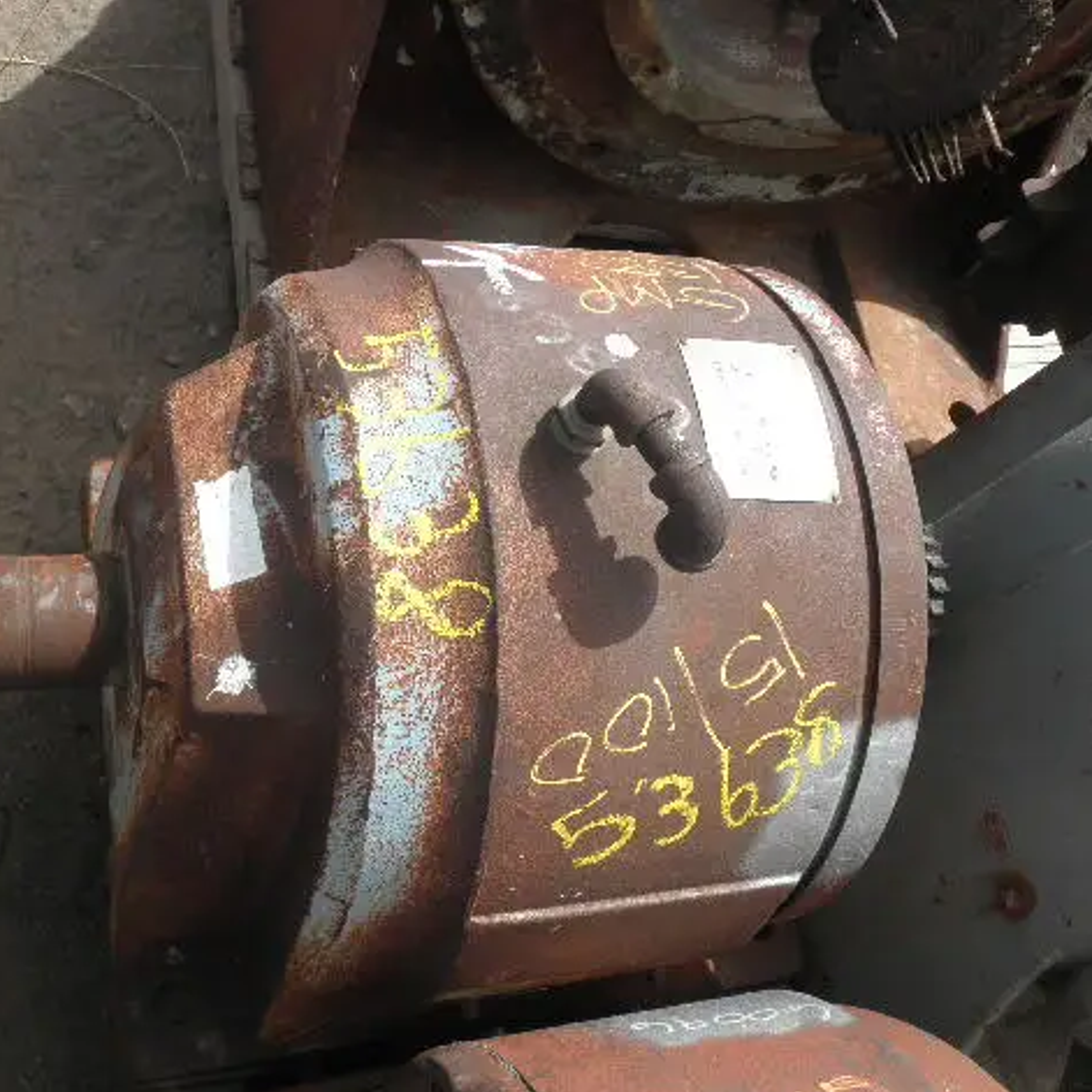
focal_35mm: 42
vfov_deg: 40.0
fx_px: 1499
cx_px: 498
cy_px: 554
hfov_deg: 40.0
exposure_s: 1/500
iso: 64
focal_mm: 6.1
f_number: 3.2
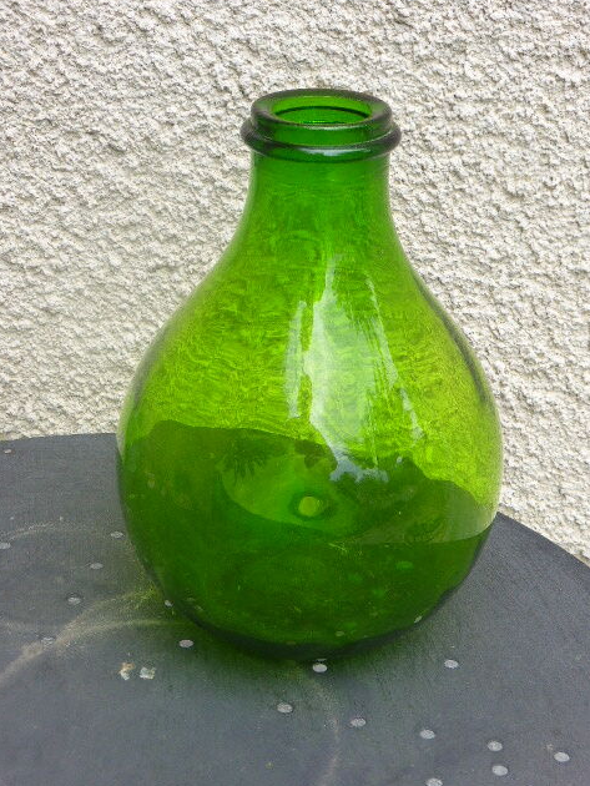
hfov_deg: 21.9
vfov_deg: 29.0
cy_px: 391
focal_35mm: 67
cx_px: 294
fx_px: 1522
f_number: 4.9
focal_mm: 11.7
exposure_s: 1/100
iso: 160
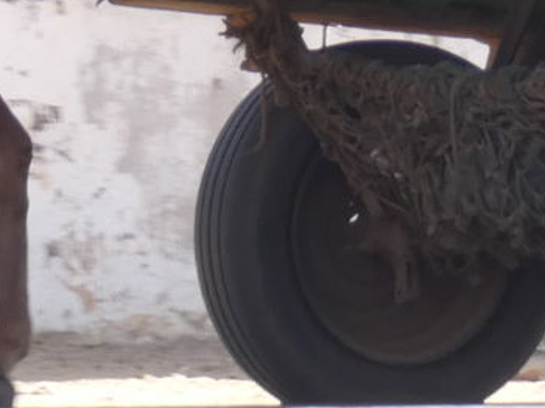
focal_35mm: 1295
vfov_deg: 1.1
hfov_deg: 1.5
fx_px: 20375
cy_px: -656
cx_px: 31
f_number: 5.5
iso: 80
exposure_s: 1/125
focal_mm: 42.3
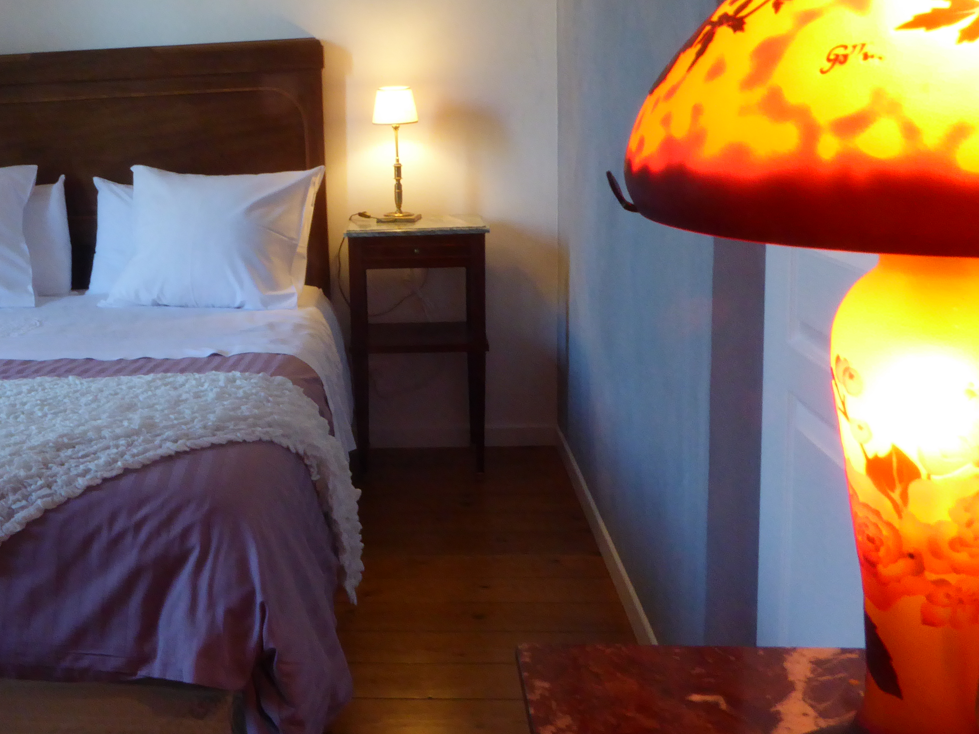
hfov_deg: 48.7
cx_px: 277
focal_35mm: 37
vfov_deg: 38.5
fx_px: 1046
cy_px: 282
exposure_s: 1/8
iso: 400
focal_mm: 4.3
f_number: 8
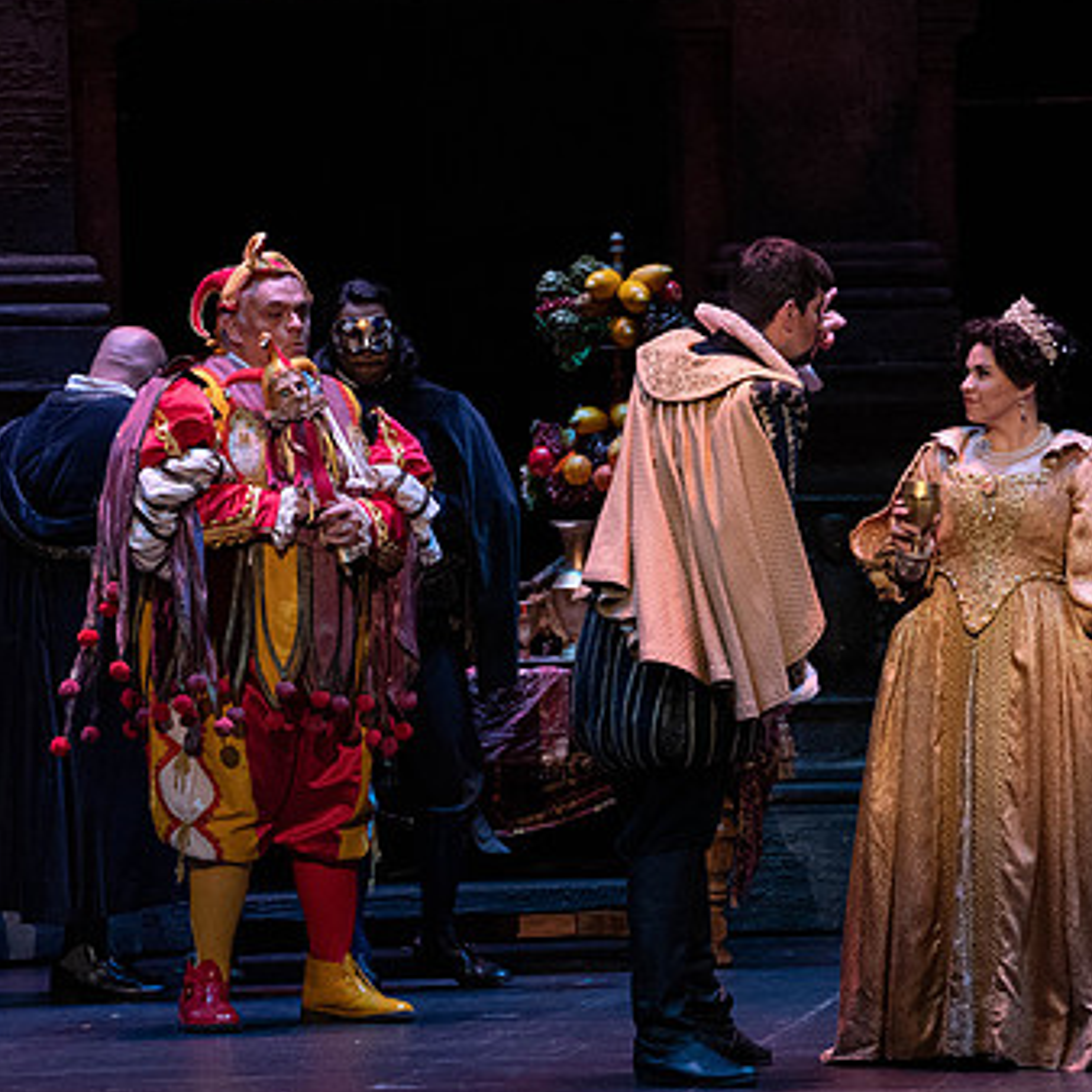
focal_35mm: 292
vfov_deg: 6.0
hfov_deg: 6.0
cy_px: 516
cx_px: 743
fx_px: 10422
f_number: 8
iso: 5000
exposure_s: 1/250
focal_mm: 200
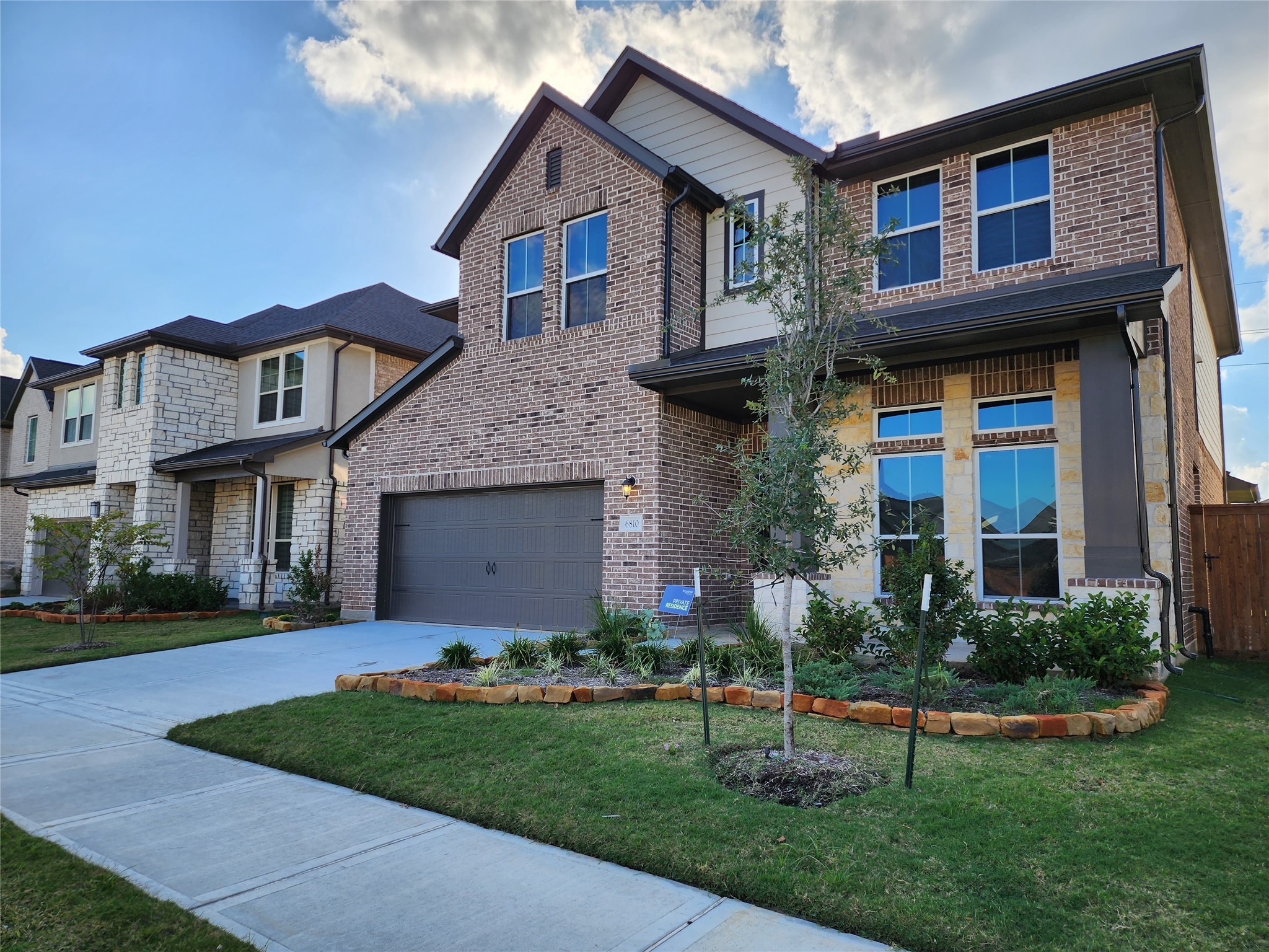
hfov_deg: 73.9
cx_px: 634
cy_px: 476
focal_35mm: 23
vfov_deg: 58.9
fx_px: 843
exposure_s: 1/583
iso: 12
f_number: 1.8
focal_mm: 6.4
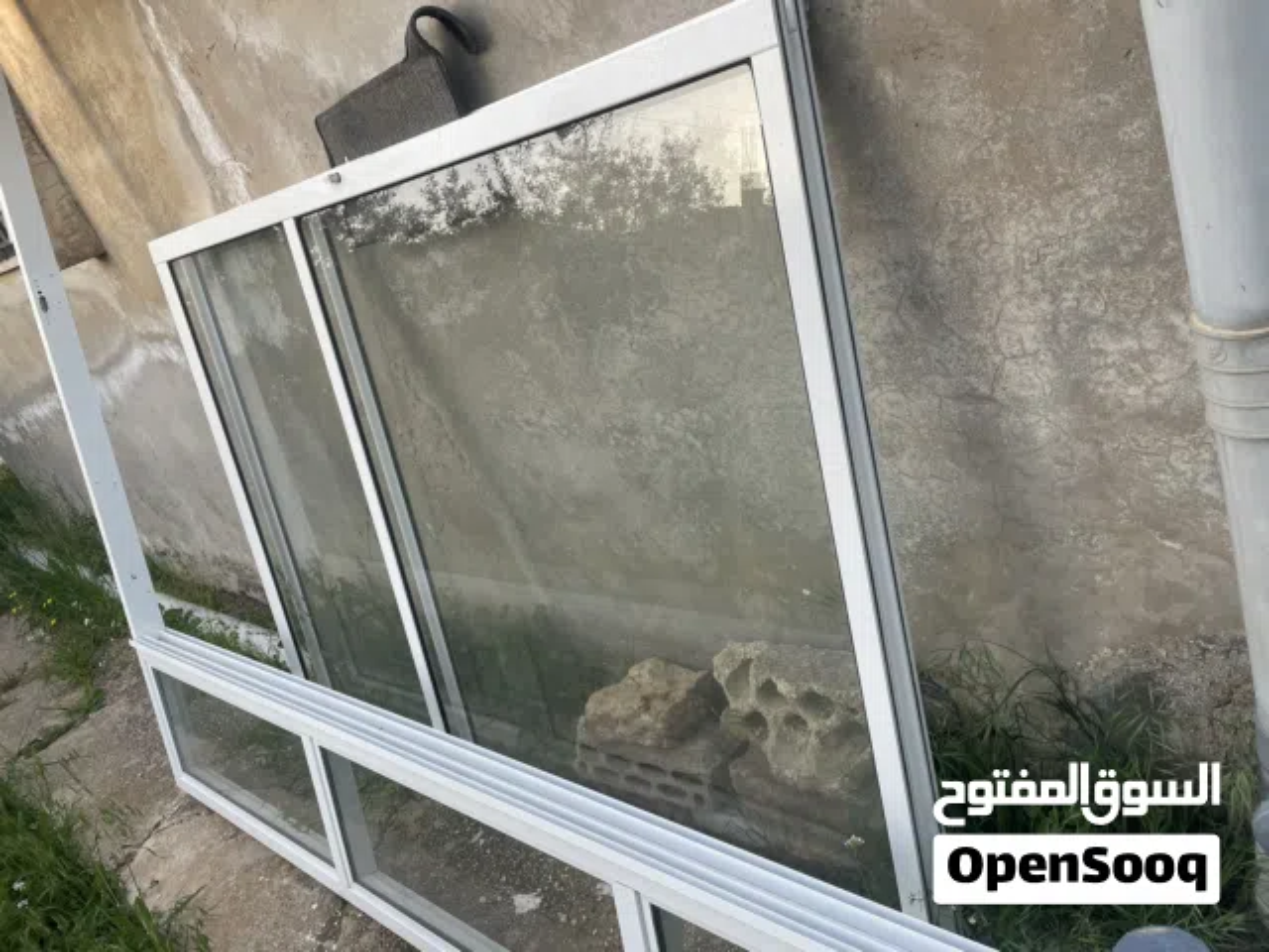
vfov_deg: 53.1
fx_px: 953
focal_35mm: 26
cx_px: 634
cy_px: 476
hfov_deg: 67.3
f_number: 1.6
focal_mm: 4.2
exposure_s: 1/124
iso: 32
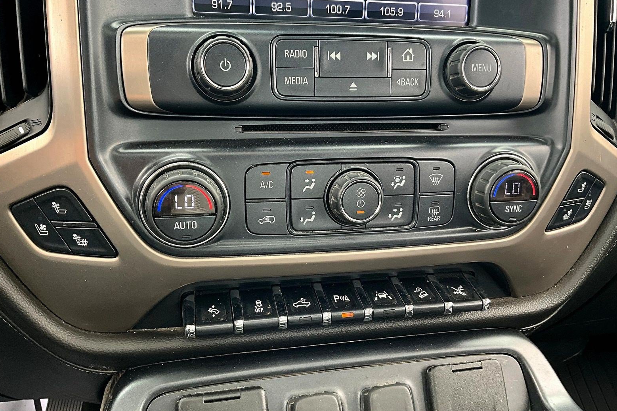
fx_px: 531
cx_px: 313
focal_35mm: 31
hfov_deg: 60.3
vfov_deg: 42.3
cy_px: 216
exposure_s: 1/122
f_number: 1.8
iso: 50
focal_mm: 3
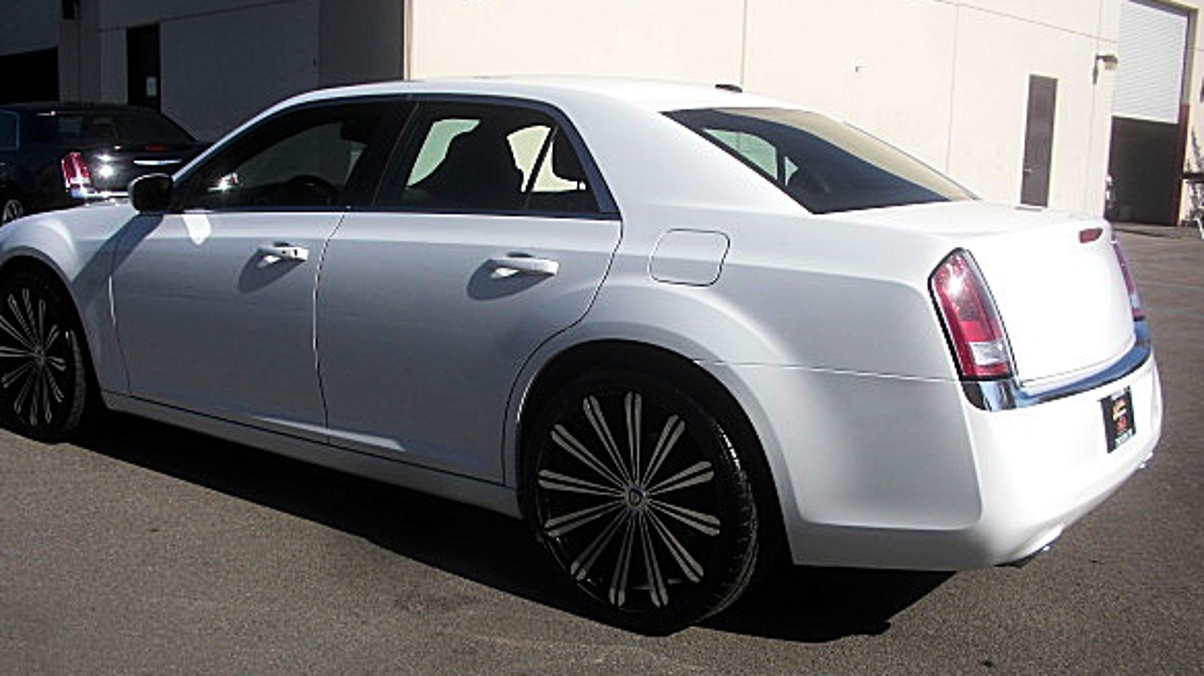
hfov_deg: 47.4
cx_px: 577
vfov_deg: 27.6
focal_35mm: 43
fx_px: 1372
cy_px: 404
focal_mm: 6.3
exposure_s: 1/160
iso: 50
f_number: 7.9
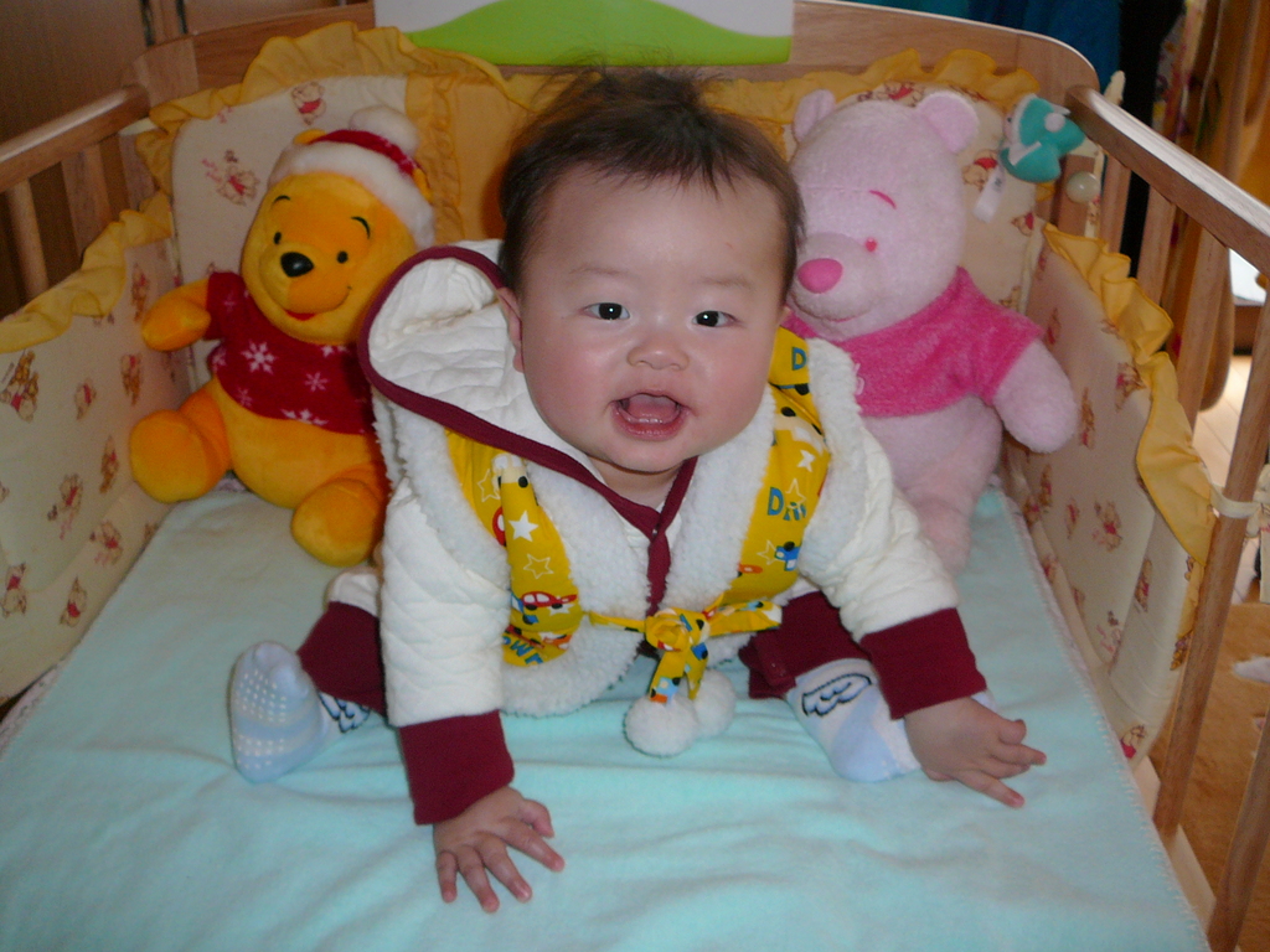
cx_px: 635
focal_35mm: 35
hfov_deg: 52.6
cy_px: 476
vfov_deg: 40.7
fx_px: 1284
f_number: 2.8
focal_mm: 5.2
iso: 100
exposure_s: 1/30
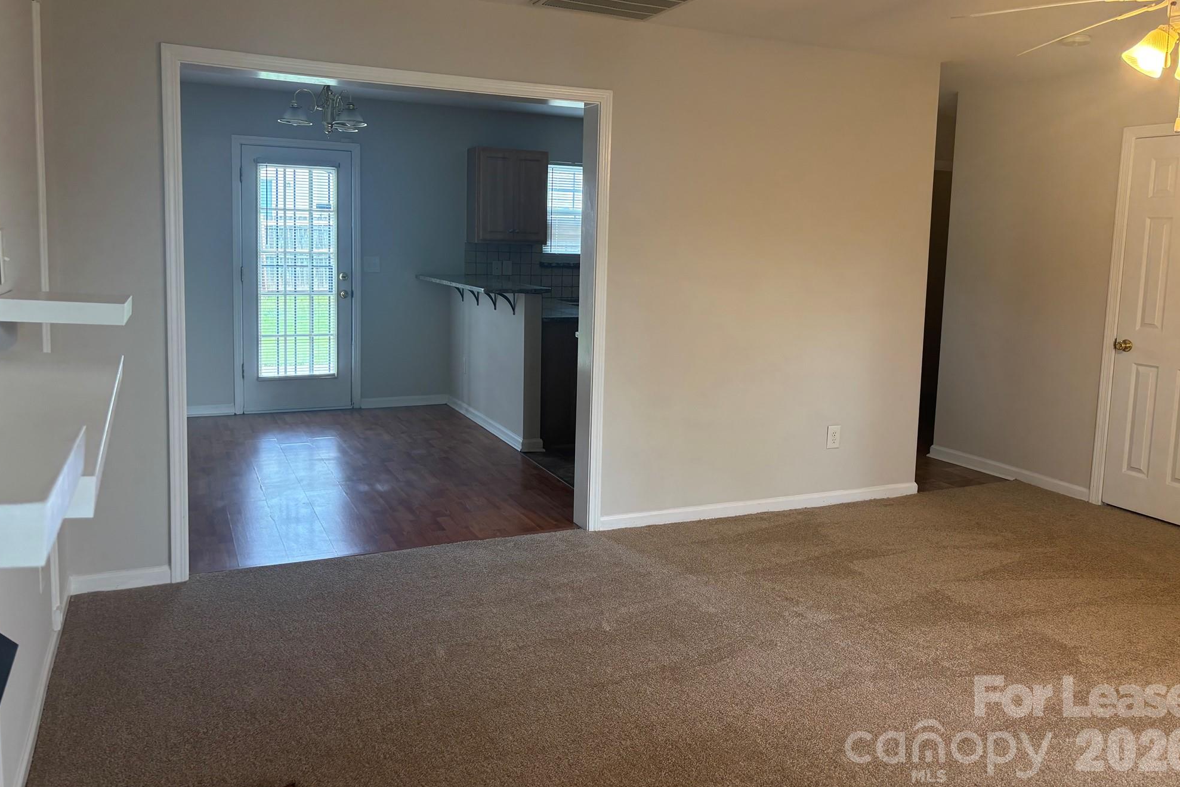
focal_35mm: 28
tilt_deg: -8.6
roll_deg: -1.8
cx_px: 593
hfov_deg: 65.5
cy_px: 334
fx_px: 918
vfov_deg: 46.3
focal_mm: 5.96
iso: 100
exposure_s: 1/60
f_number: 1.6
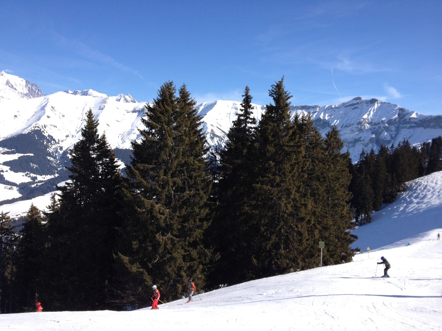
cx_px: 221
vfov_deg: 40.7
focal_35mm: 35
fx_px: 447
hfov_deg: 52.6
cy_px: 166
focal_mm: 4.28
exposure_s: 1/1623
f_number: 2.4
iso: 64
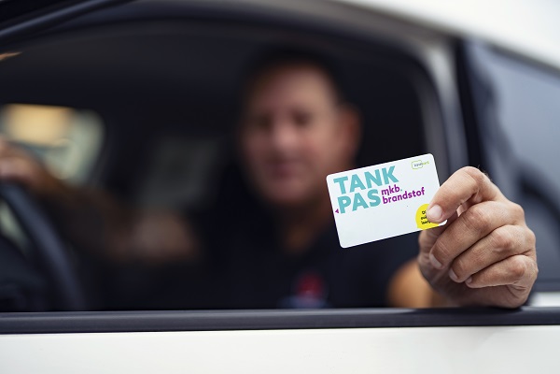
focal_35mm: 50
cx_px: 280
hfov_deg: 39.6
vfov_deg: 27.0
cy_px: 187
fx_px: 778
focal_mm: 50
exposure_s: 1/500
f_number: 1.4
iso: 125
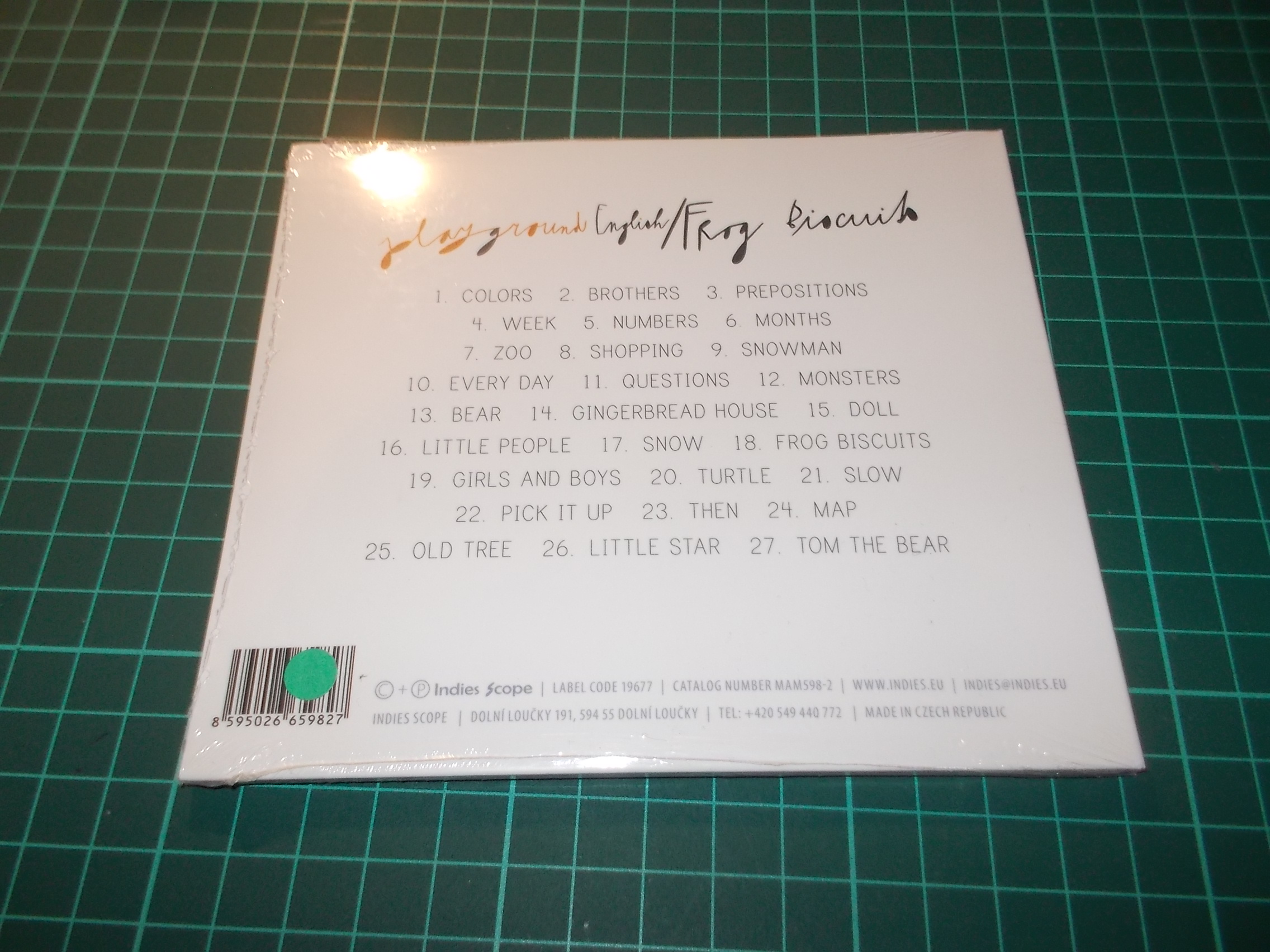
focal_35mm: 29
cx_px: 635
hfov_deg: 61.7
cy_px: 476
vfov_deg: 48.2
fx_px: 1064
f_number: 3.3
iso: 200
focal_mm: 4.1
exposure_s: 1/30
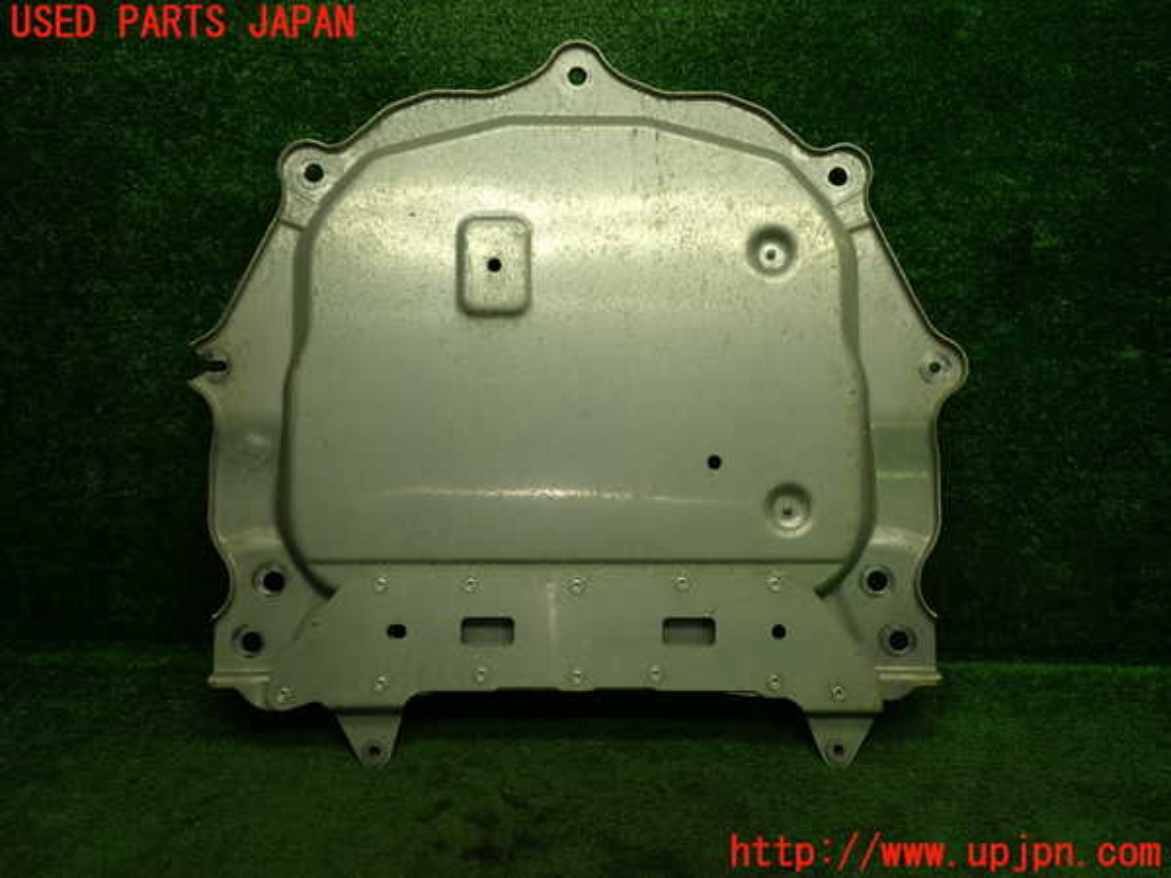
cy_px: 439
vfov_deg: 46.8
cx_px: 586
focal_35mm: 30
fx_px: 1015
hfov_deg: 60.0
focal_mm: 5.4
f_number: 2.3
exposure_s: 1/100
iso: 100
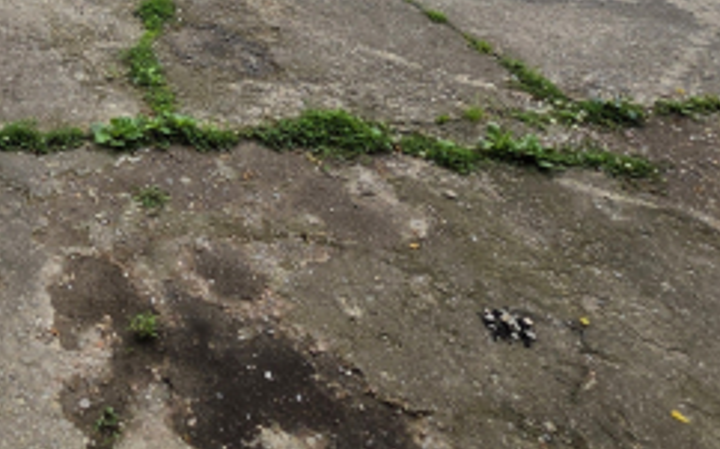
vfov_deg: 26.2
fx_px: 745
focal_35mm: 38
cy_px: -193
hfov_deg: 44.1
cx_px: 1
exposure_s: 1/947
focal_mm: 2.2
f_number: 1.9
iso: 40
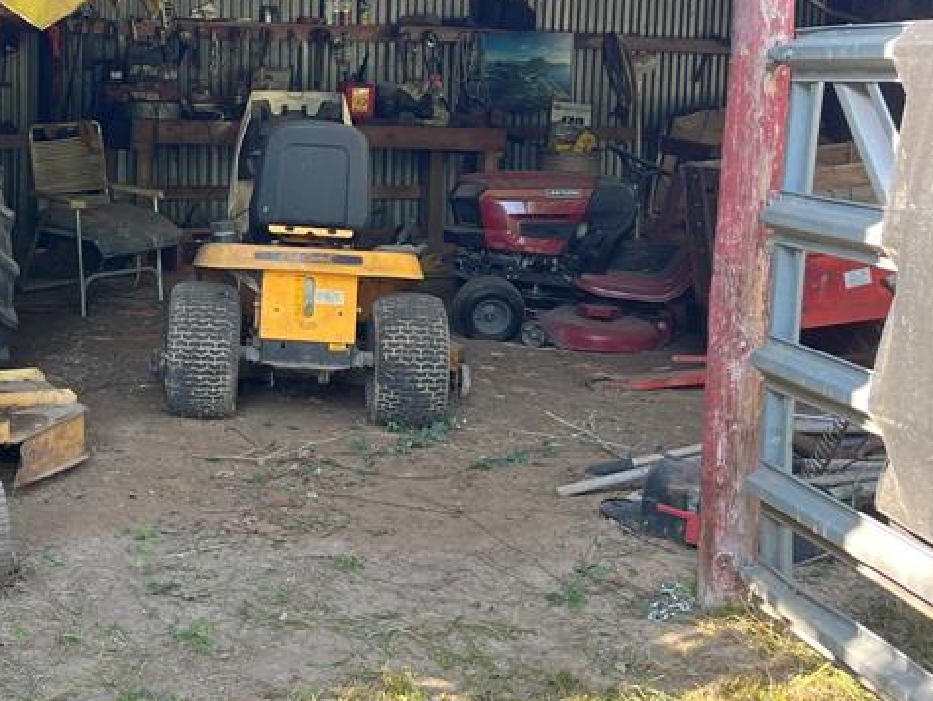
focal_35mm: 56
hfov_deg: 32.6
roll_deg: -1.3
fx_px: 1511
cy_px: 190
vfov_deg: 25.9
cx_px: 98
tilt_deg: -3.7
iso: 64
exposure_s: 1/172
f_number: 1.6
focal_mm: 5.1
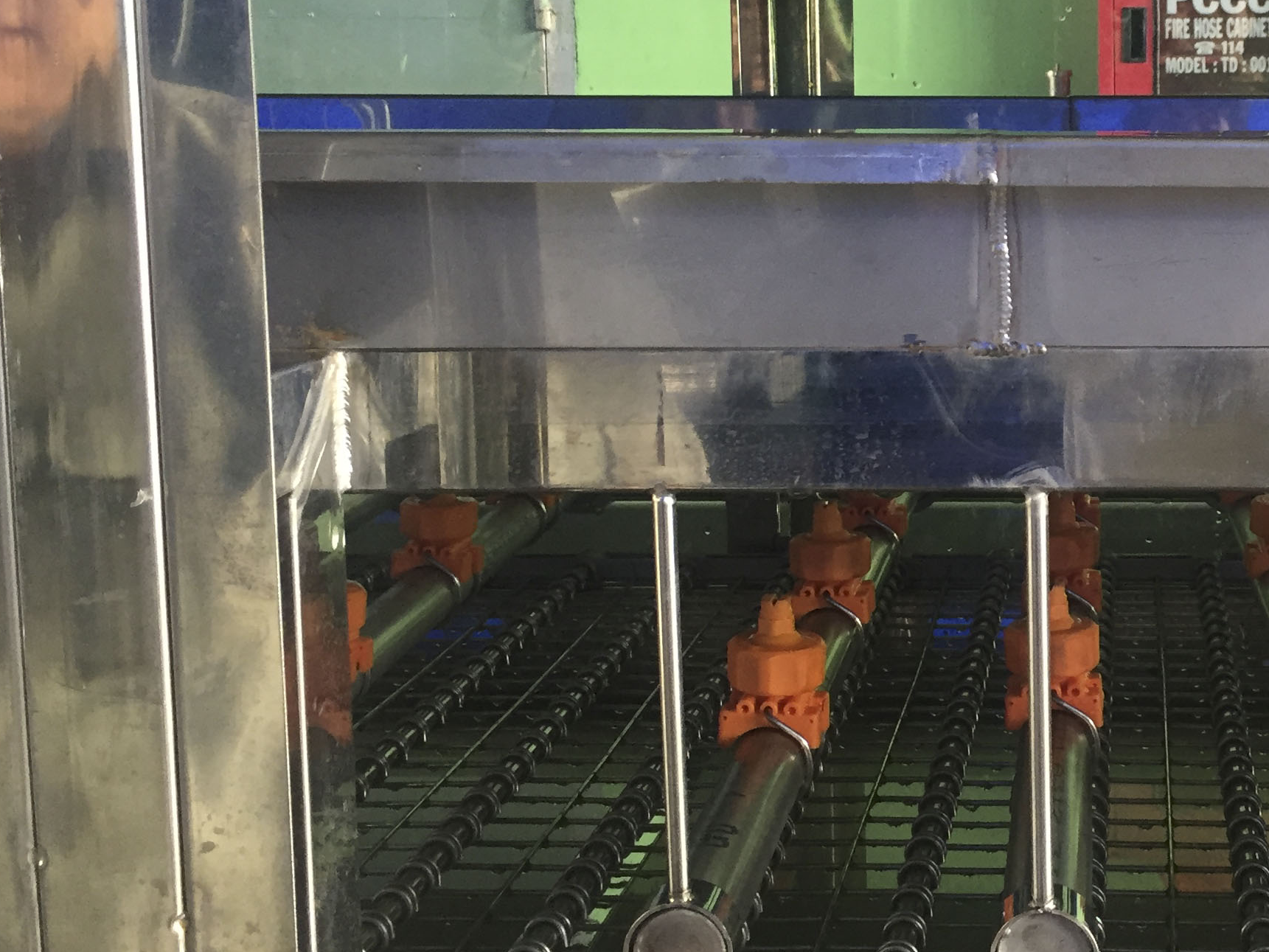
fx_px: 2016
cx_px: 1092
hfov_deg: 33.5
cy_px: 311
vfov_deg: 26.4
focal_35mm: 55
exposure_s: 1/35
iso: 80
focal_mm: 4.15
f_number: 2.2
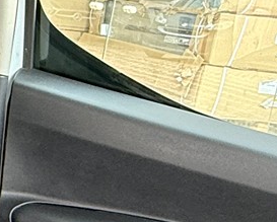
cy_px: 93
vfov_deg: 16.0
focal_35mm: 96
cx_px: -285
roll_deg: -5.7
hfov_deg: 15.6
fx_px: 788
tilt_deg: -10.5
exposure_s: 1/99
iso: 100
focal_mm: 2.22
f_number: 2.2
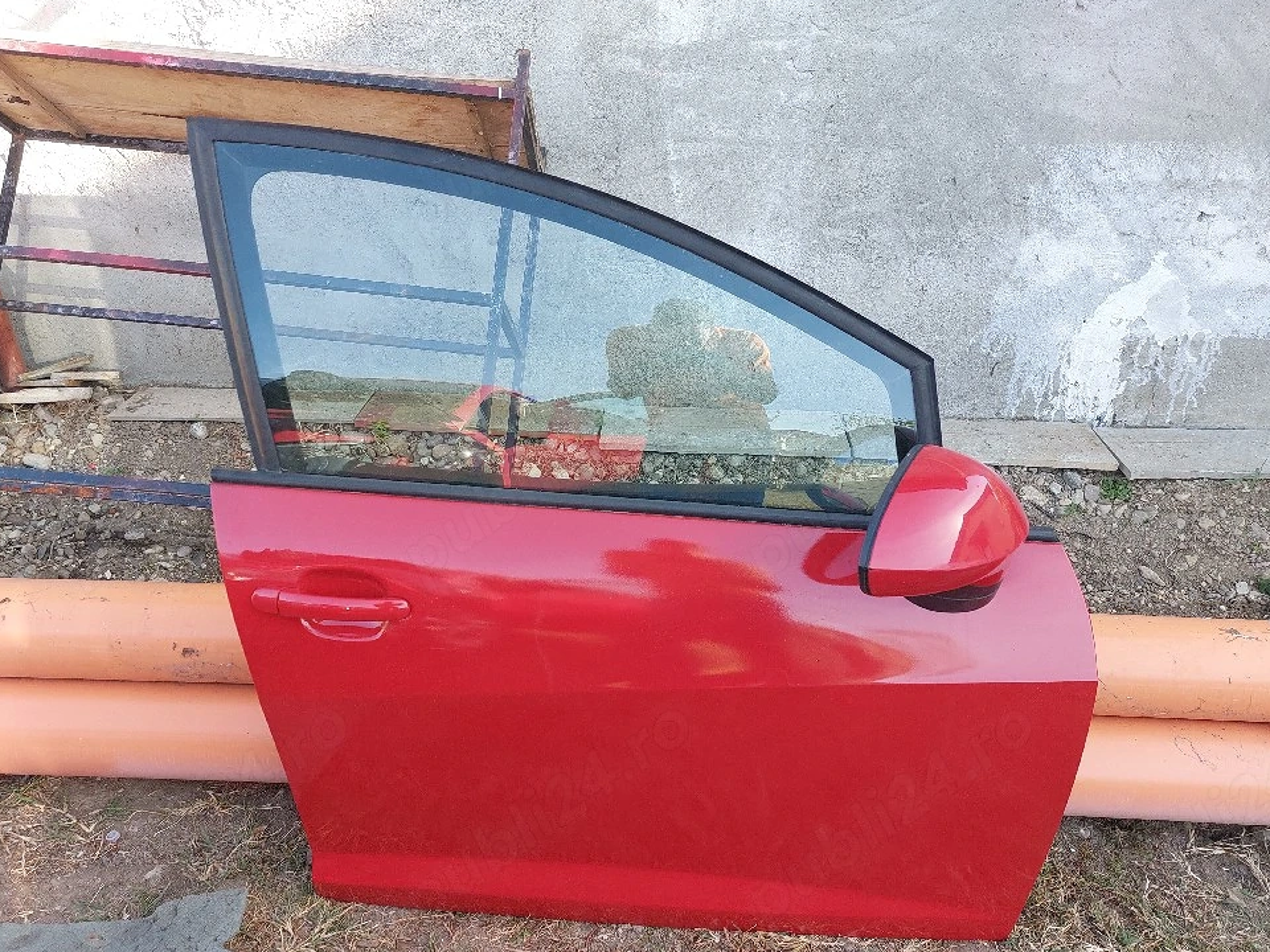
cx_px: 635
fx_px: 917
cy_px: 481
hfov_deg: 69.4
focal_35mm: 25
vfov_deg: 54.9
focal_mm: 5.23
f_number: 1.8
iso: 25
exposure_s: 1/111
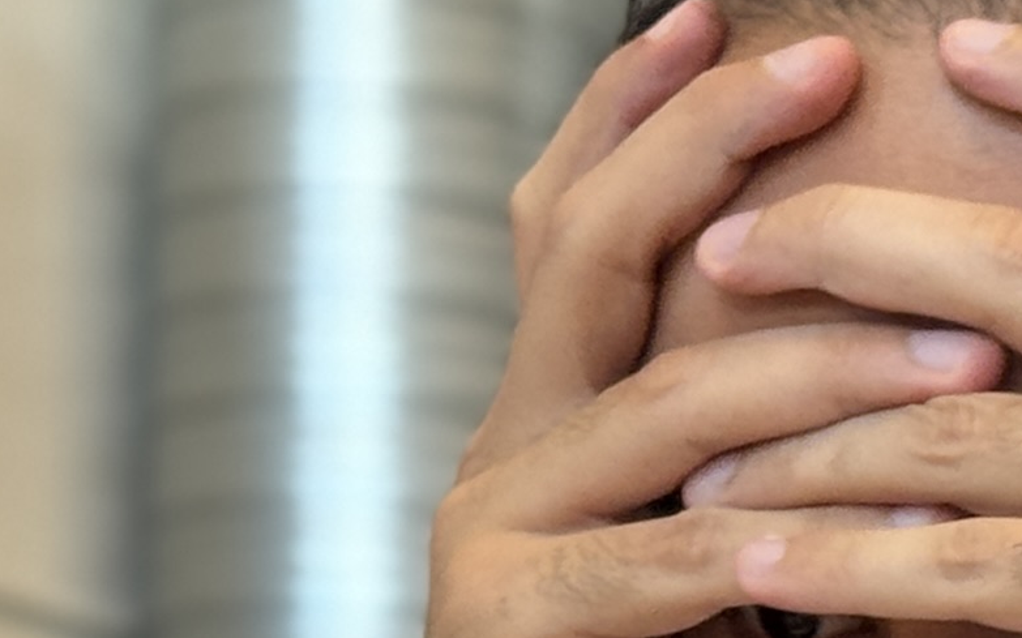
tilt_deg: +10.0
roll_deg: +0.3
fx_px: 7296
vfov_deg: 5.0
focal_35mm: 262
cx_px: 1141
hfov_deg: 8.0
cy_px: 1083
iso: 64
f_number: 1.78
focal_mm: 6.76
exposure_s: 1/50
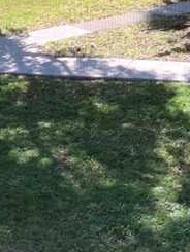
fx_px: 826
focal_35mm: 113
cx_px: 140
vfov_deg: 16.7
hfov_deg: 13.1
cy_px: -48
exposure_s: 1/122
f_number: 1.8
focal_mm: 4.25
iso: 25
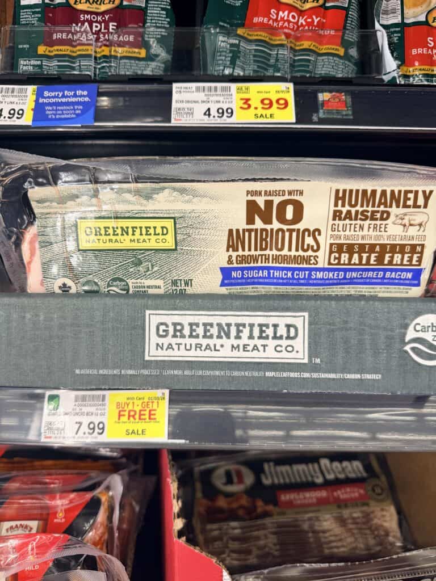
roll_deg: -0.7
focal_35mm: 24
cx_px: 218
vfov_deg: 71.6
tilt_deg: +2.3
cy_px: 290
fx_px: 403
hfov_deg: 56.8
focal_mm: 6.76
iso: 100
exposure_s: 1/121
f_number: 1.78
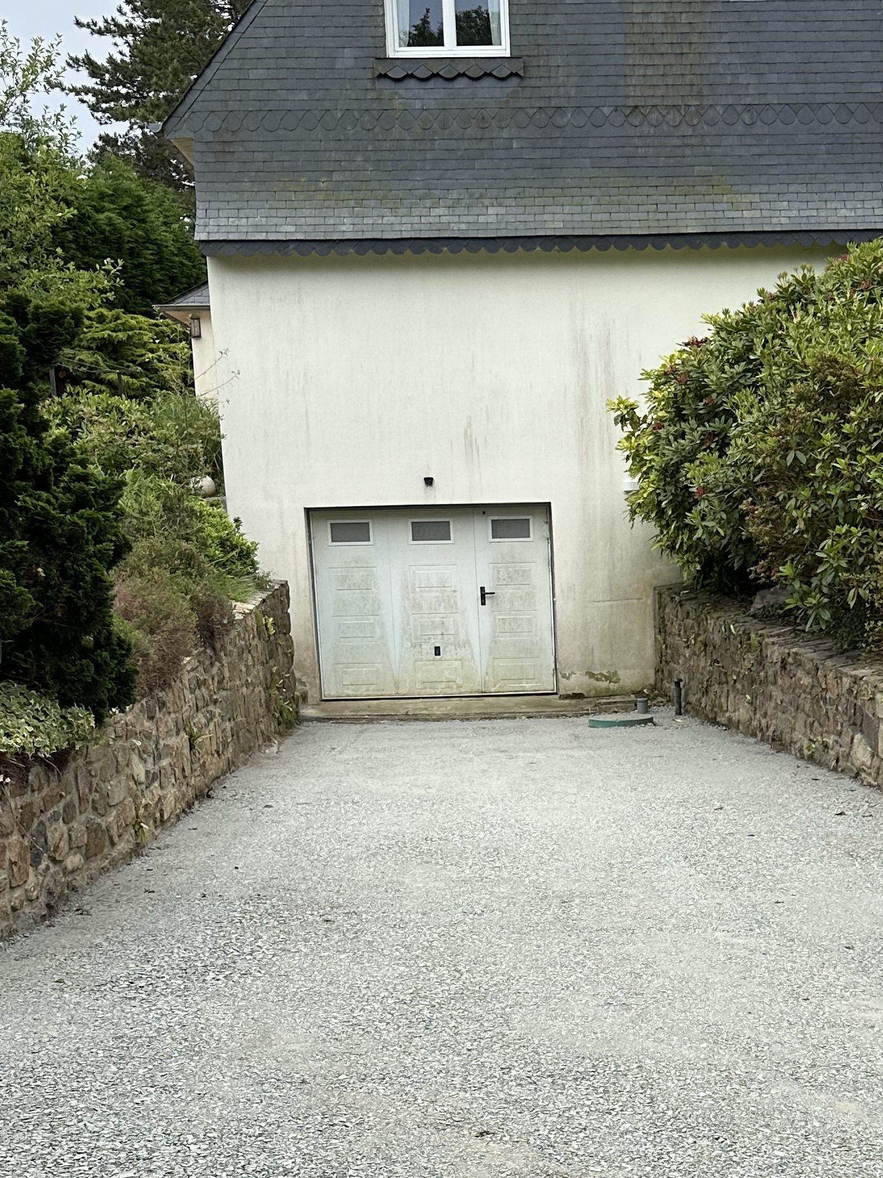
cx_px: 675
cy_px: 885
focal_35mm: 54
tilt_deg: -11.5
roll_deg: +1.4
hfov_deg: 26.6
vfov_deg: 34.8
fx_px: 1837
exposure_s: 1/1541
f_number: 1.78
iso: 80
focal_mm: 6.86
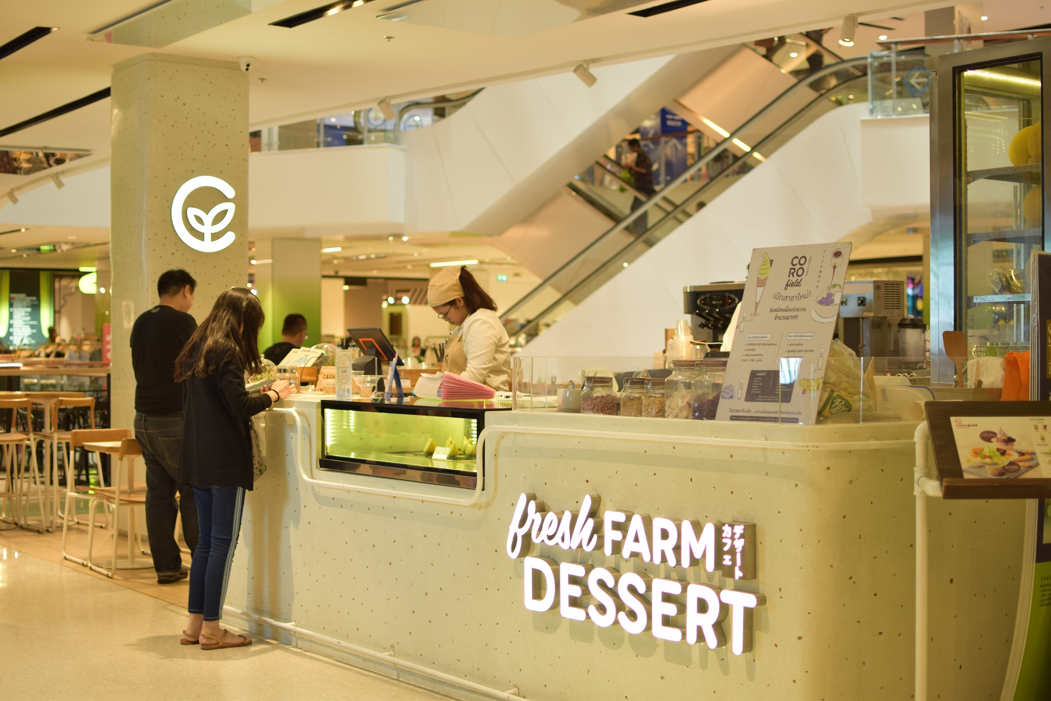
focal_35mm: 52
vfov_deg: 25.8
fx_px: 1533
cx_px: 526
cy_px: 350
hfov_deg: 37.8
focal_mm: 35
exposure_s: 1/125
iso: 320
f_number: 1.8
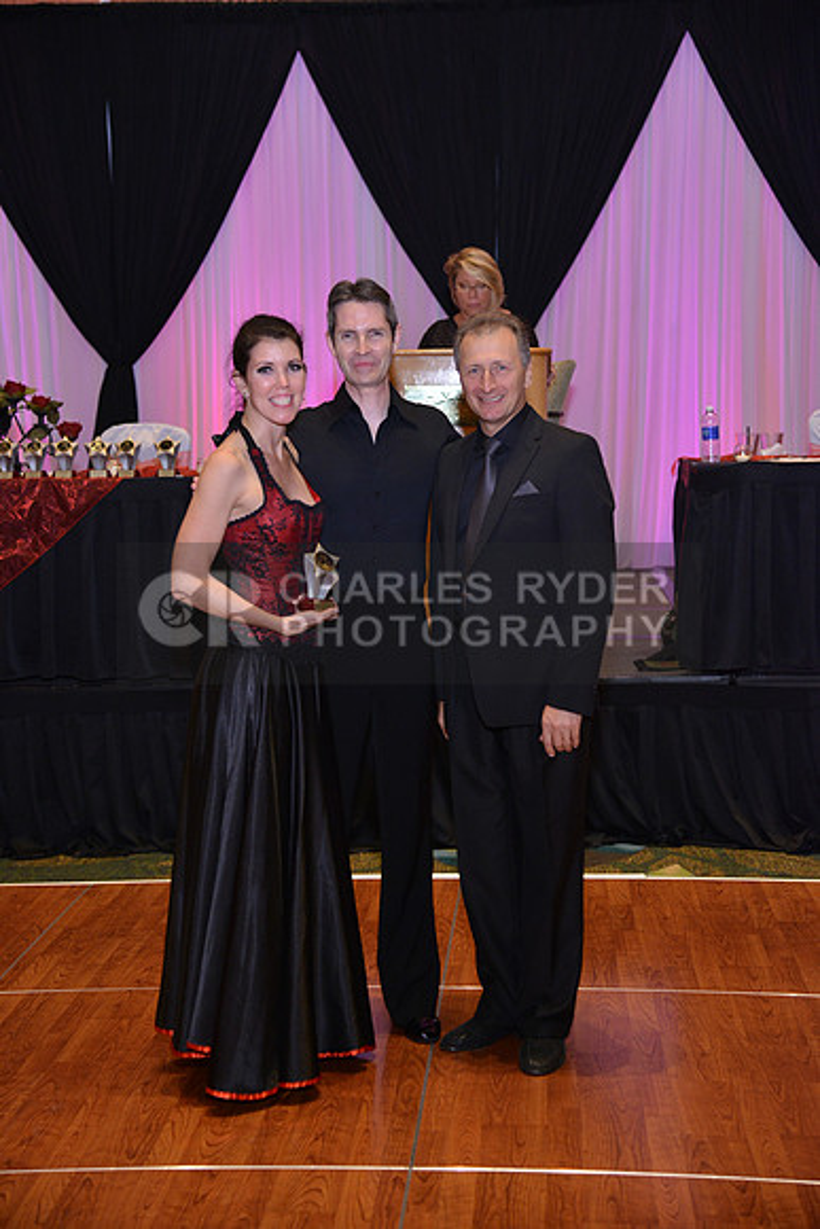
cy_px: 614
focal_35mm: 58
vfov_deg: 34.5
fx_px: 1980
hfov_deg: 23.4
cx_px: 410
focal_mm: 58
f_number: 4
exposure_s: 1/250
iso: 1250
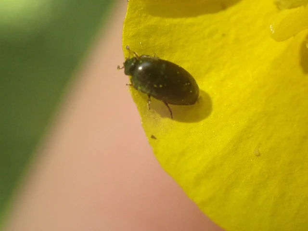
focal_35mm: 100
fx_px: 890
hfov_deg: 19.6
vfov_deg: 14.8
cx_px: 154
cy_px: 116
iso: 800
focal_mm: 18
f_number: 6.3
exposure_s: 1/160
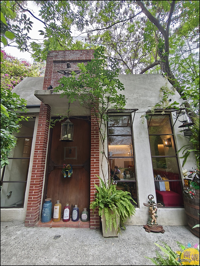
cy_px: 133
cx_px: 100
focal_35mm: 15
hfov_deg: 81.8
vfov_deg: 98.1
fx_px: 115
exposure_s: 1/30
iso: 160
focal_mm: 1.91
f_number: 2.2
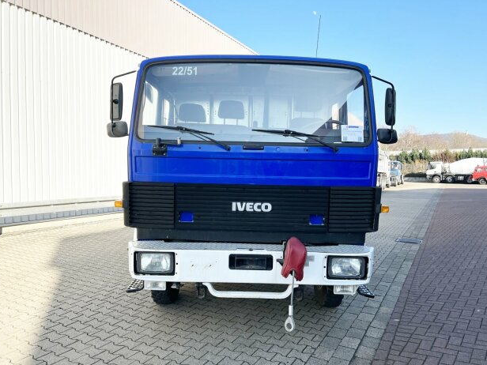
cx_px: 241
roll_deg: +0.6
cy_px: 188
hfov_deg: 65.3
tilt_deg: -1.8
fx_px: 380
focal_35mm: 27
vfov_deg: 51.3
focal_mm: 5.7
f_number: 1.5
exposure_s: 1/2457
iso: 50
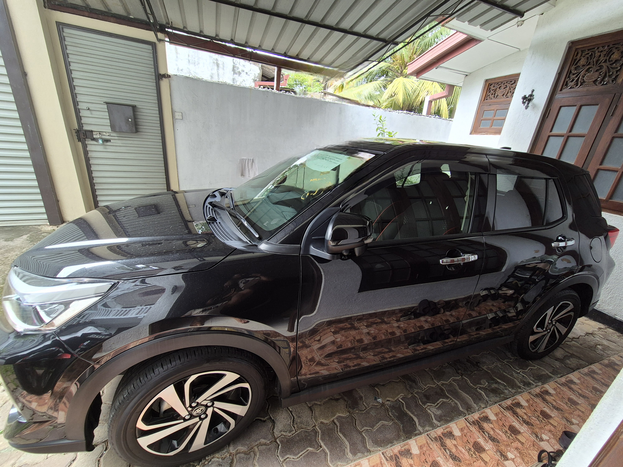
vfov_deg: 89.9
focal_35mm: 13
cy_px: 234
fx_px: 234
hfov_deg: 106.2
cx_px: 312
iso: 50
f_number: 2.2
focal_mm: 2.2
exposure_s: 1/101
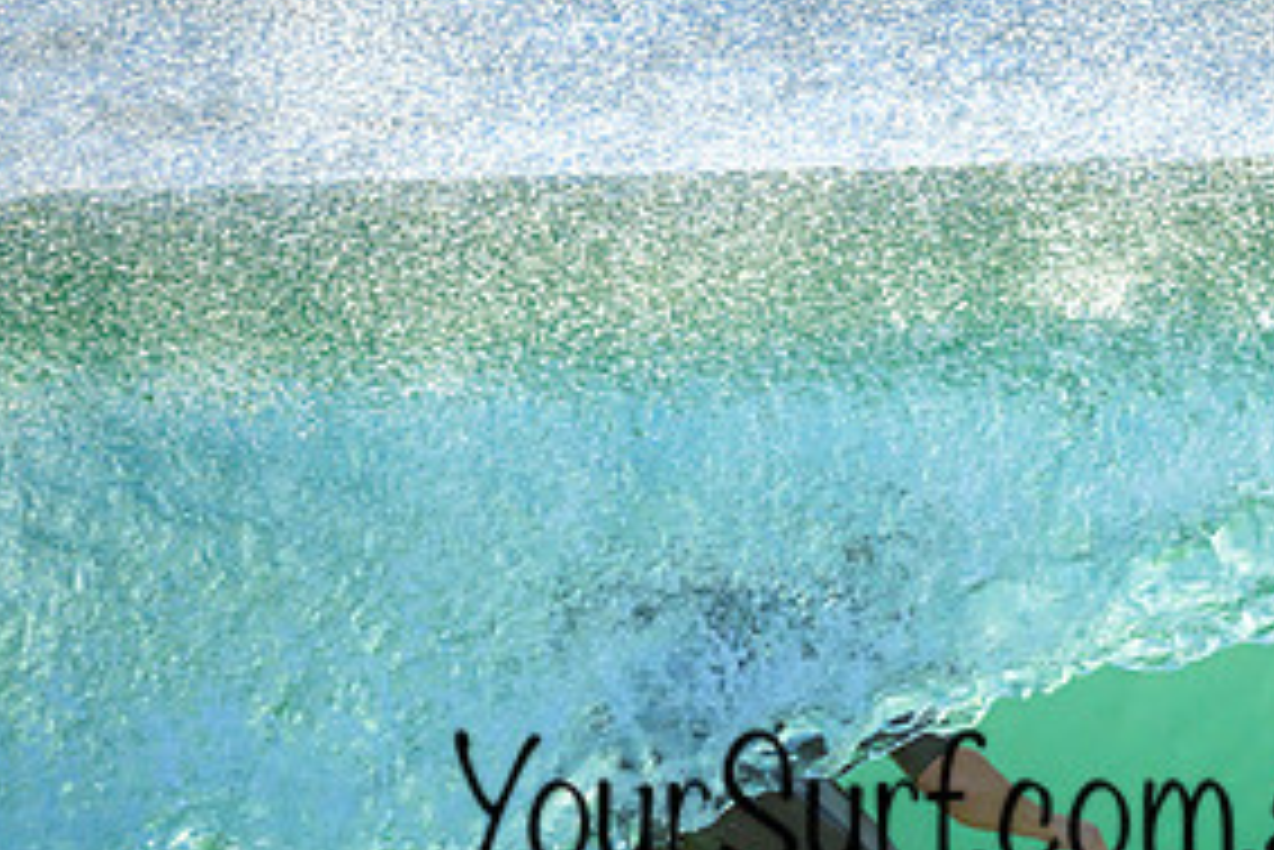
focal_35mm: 1641
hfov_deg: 1.3
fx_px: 58100
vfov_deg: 0.8
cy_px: 762
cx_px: 918
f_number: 6.3
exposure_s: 1/2000
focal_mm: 800
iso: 720
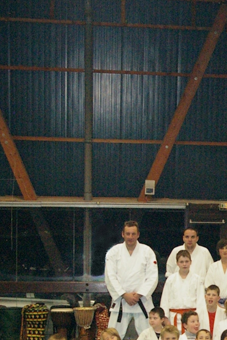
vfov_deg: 22.6
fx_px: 842
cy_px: 272
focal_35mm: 89
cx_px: 266
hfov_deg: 14.9
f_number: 5.6
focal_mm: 24
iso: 3200
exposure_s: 1/90
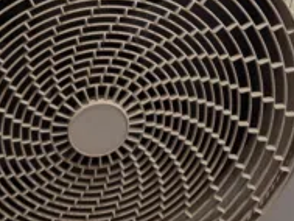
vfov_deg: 16.8
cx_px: 148
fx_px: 663
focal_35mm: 78
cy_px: -132
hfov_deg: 25.0
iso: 320
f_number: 1.8
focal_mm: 5.54
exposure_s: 1/25
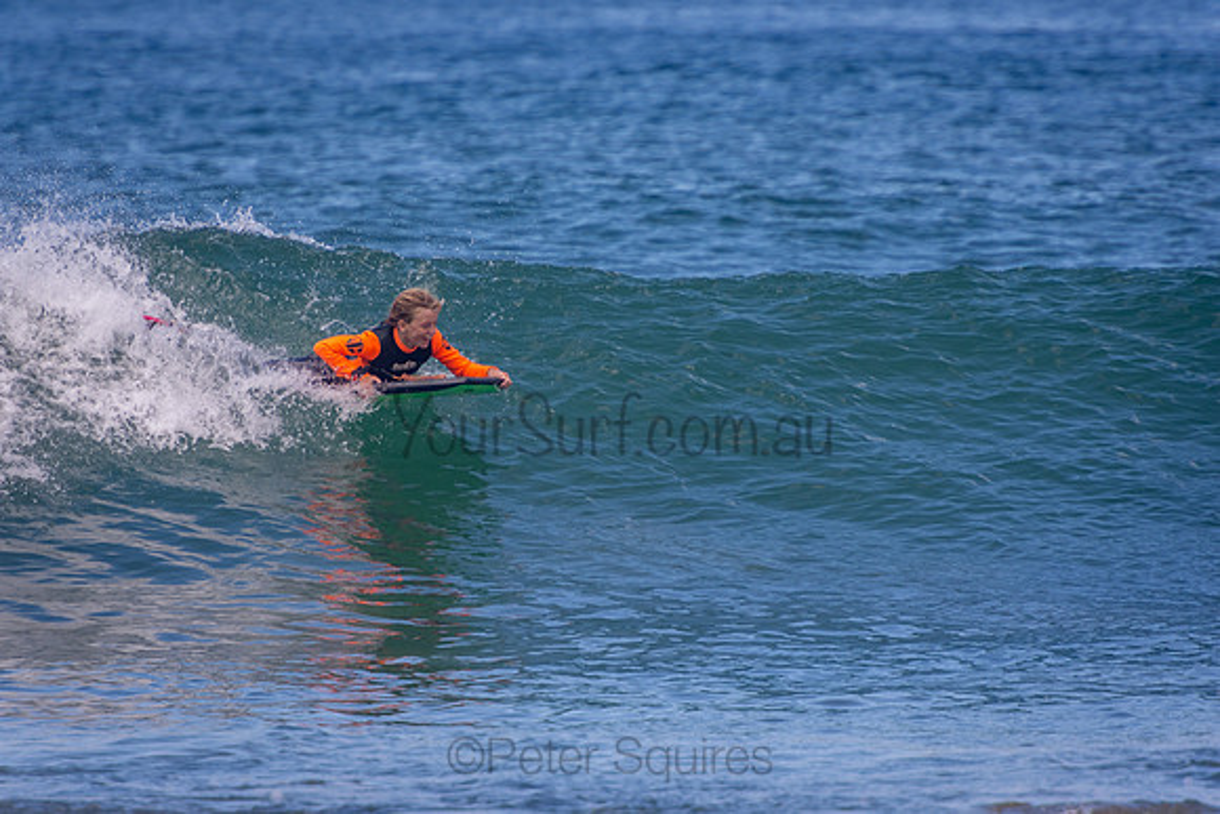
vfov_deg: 2.4
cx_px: 610
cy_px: 407
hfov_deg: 3.6
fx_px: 19320
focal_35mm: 570
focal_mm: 380
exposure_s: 1/1250
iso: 400
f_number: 5.6
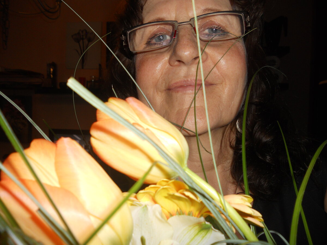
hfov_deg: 65.3
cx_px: 164
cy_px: 122
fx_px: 255
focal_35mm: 27
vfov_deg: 51.4
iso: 80
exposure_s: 1/25
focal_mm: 4.9
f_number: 8
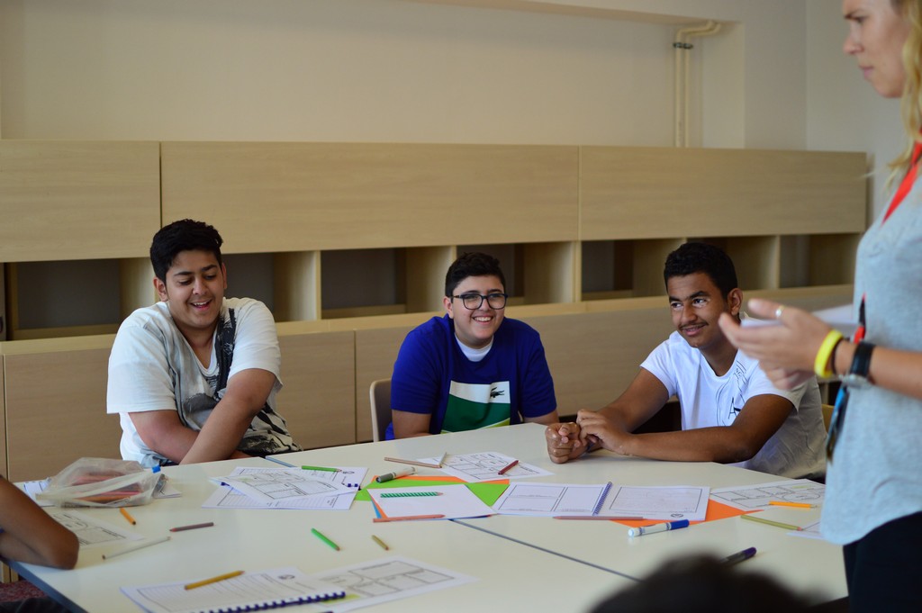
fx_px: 1343
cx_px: 461
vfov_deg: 25.7
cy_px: 306
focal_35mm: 52
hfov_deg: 37.9
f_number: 1.8
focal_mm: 35
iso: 400
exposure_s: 1/1250
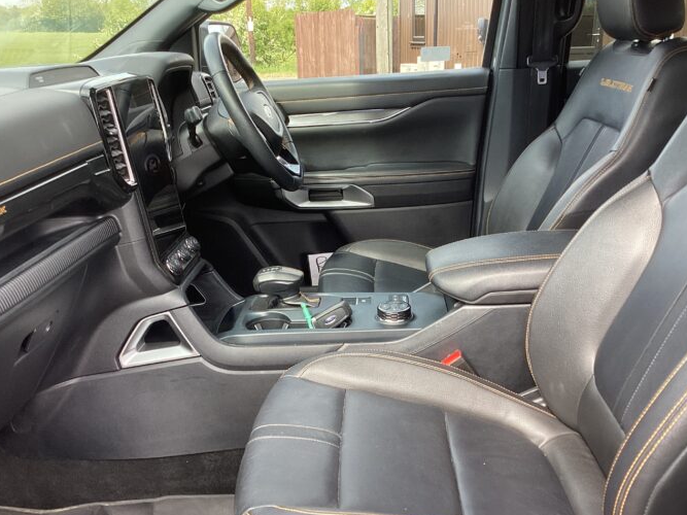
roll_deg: +1.9
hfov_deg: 50.1
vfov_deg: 38.5
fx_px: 734
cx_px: 366
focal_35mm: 37
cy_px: 302
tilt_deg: -21.5
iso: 50
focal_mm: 3.3
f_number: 2.4
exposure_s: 1/120
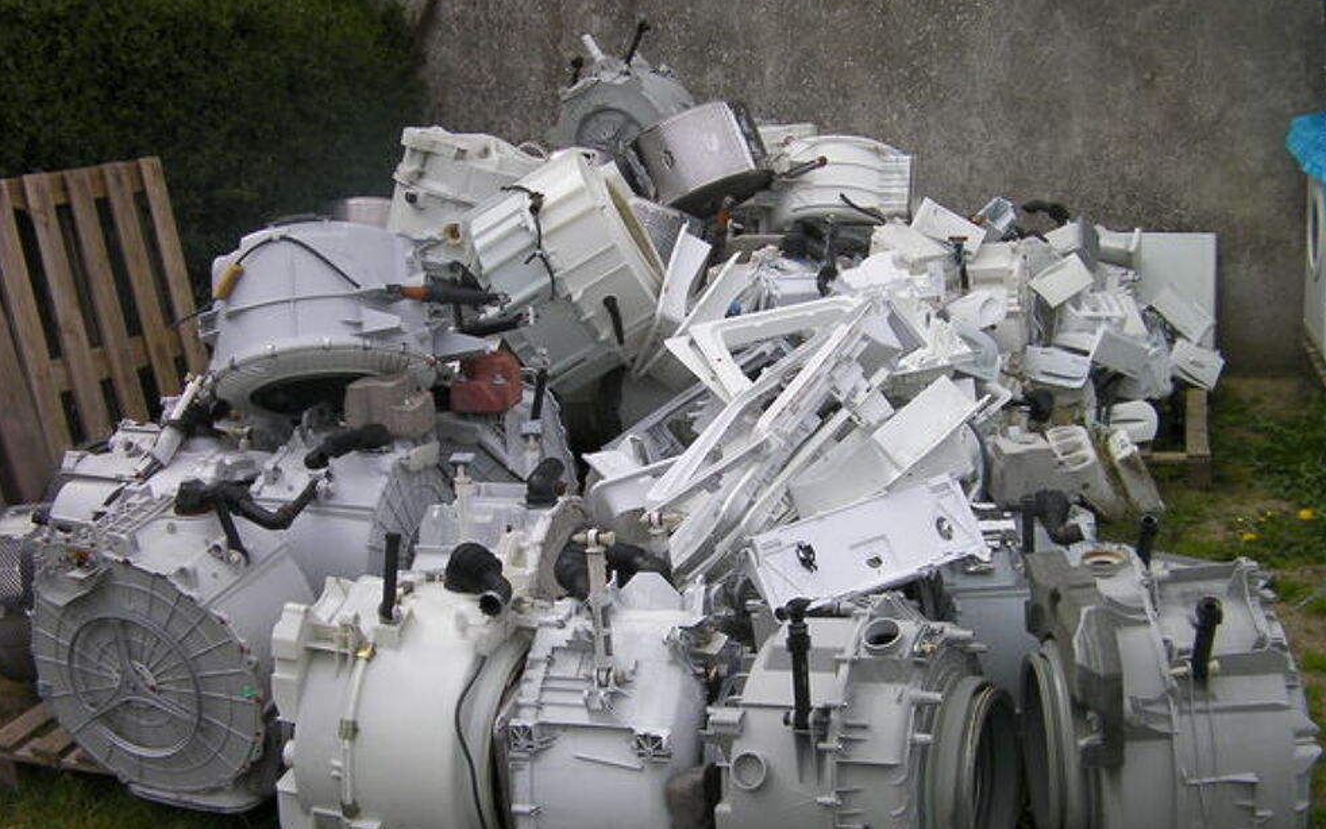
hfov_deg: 48.2
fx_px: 1482
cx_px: 664
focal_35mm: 41
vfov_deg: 31.2
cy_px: 464
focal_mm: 6.8
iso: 50
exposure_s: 1/380
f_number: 4
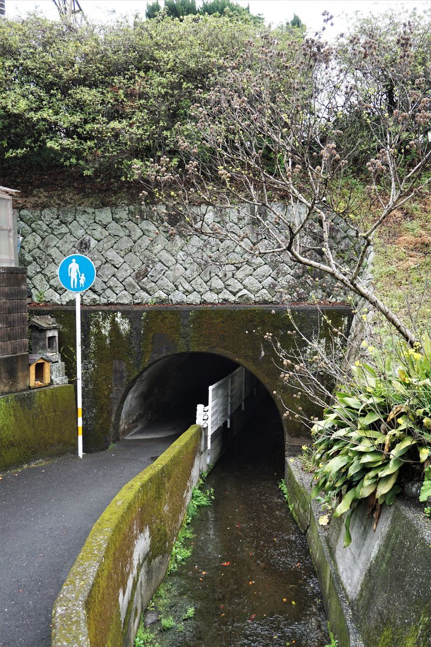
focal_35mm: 36
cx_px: 216
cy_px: 324
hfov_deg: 36.9
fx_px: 646
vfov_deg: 53.1
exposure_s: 1/160
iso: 250
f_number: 4.5
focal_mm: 24
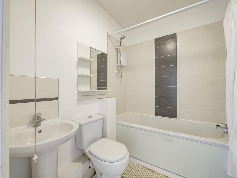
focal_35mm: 14
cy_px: 89
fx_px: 96
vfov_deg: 85.7
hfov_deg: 102.1
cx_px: 118
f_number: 4
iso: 3200
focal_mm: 7
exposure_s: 1/30
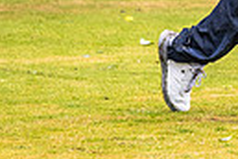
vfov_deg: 1.0
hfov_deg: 1.5
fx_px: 8938
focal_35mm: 1352
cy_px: -193
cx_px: 373
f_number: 4.5
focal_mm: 300
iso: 320
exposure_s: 1/800
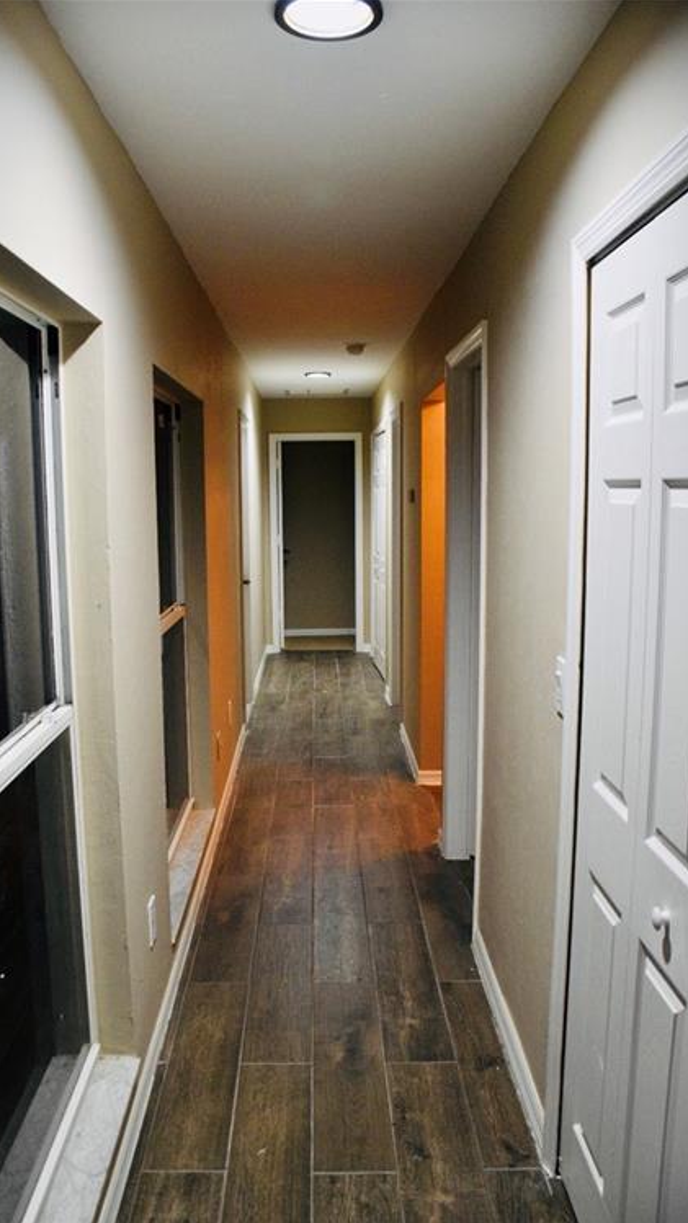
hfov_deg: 40.1
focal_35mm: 29
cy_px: 625
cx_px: 301
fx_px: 941
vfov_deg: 66.1
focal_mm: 18
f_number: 3.5
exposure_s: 1/60
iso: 1400
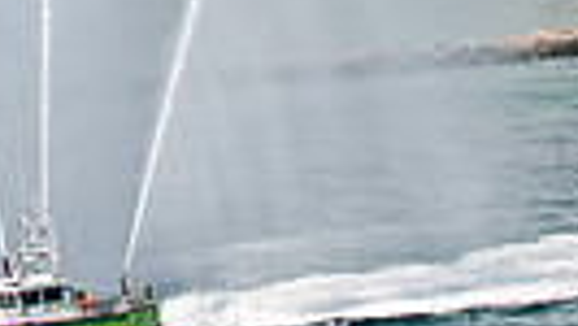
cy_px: -241
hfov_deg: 3.8
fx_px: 8695
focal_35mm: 567
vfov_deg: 2.1
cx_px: -78
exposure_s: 1/5000
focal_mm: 80
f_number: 4
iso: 250
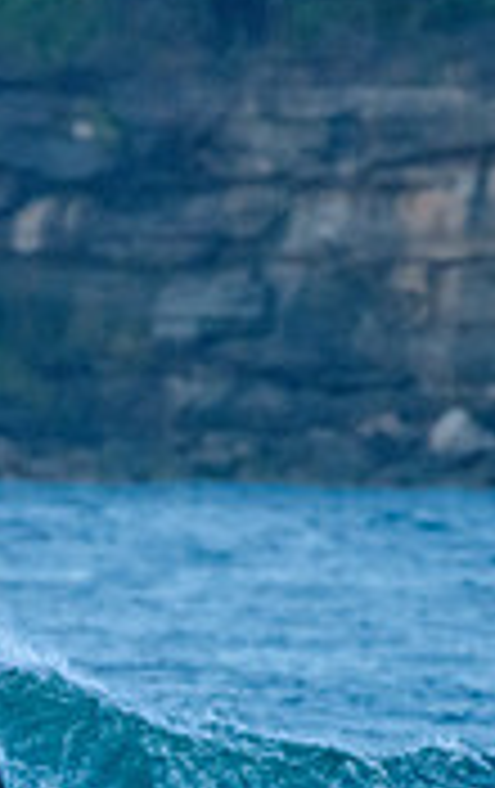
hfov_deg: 0.8
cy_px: 804
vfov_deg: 1.2
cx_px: -68
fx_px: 36265
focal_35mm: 1687
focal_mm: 500
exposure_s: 1/1600
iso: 3200
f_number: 5.6
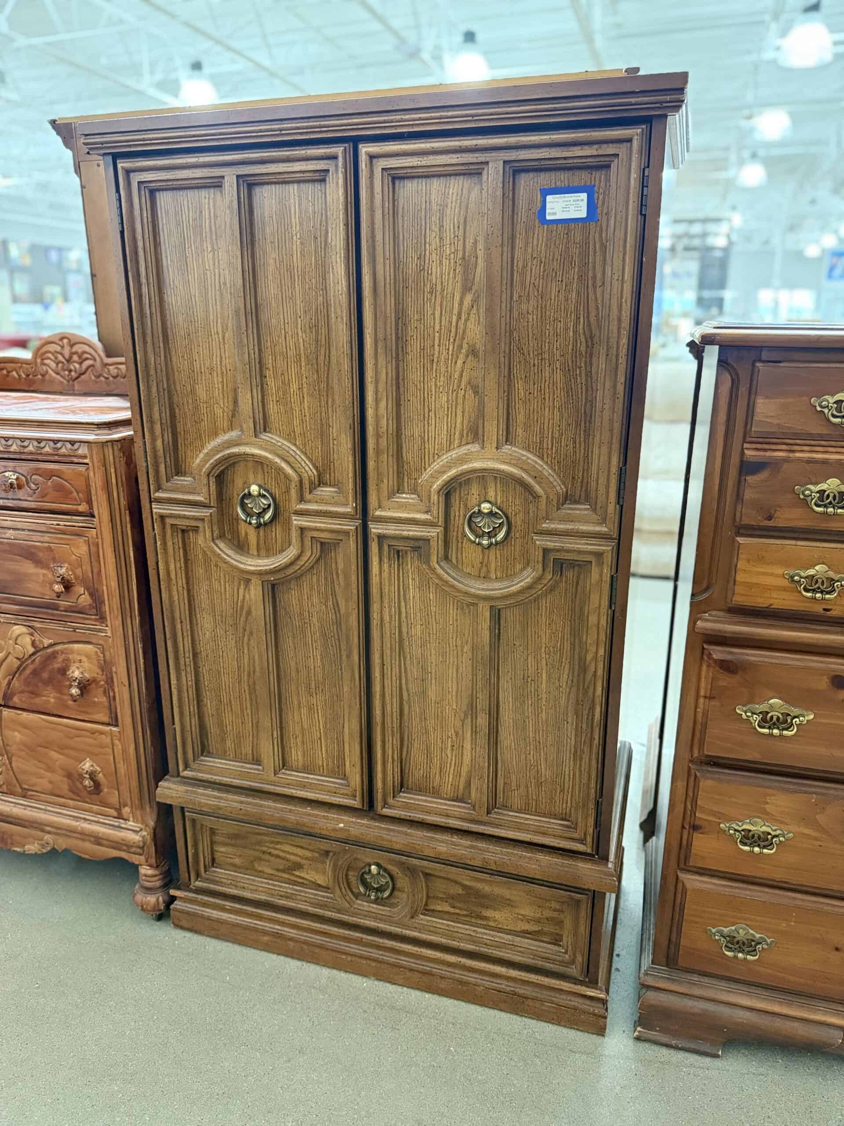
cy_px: 563
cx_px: 422
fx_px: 780
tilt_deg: -17.1
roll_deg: -0.6
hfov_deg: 56.8
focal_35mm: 24
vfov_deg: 71.6
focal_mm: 6.76
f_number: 1.78
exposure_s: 1/60
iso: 640
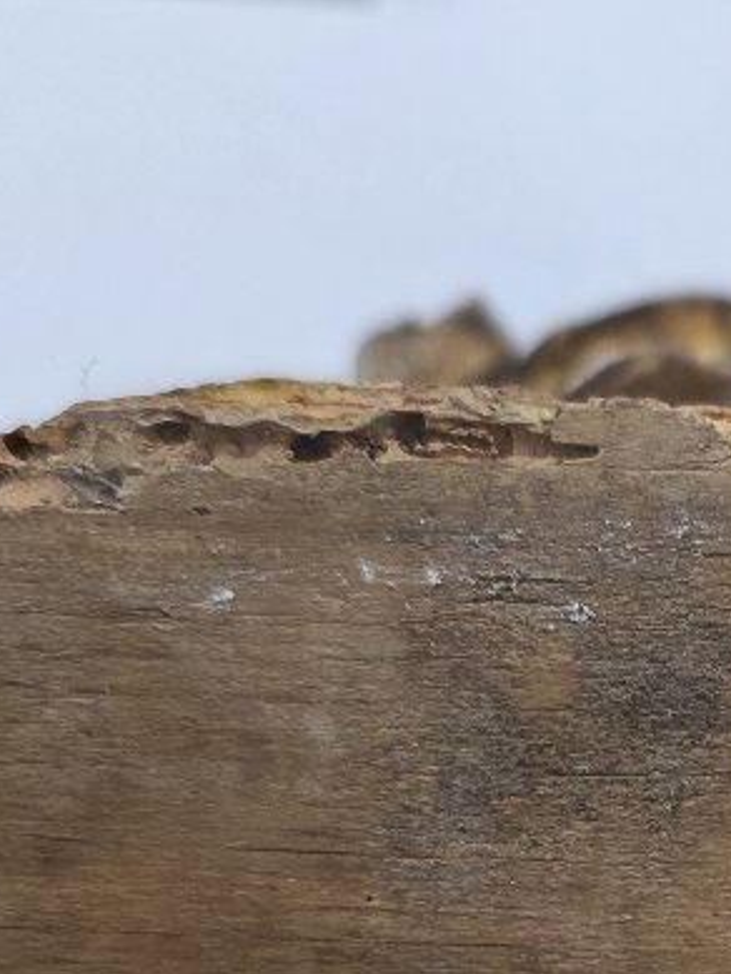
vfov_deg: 25.5
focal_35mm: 71
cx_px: 846
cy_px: 1057
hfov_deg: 19.7
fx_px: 1998
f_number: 1.7
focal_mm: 6.3
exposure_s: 1/100
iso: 250
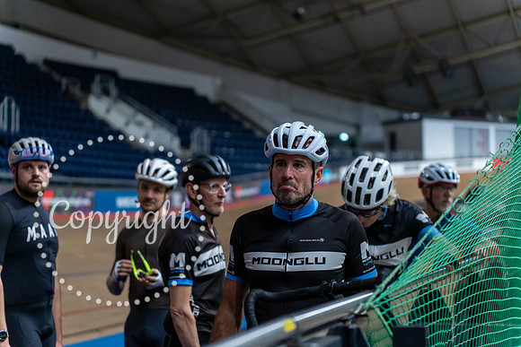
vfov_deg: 18.2
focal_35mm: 75
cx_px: 260
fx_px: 1086
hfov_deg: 27.0
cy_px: 174
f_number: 2.8
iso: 2500
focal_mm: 75
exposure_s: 1/1000
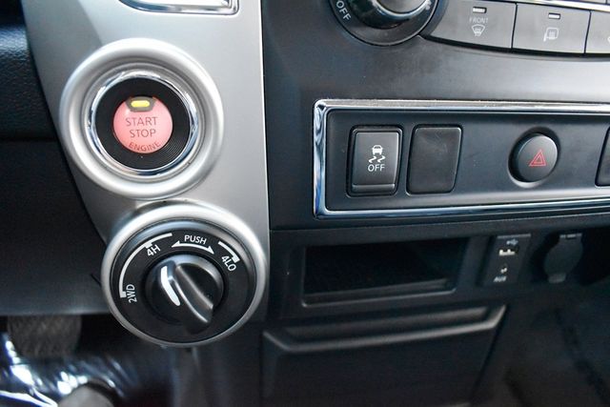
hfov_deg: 67.4
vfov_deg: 48.0
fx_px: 458
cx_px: 305
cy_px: 204
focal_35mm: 27
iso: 5000
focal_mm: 18
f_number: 3.5
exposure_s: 1/125
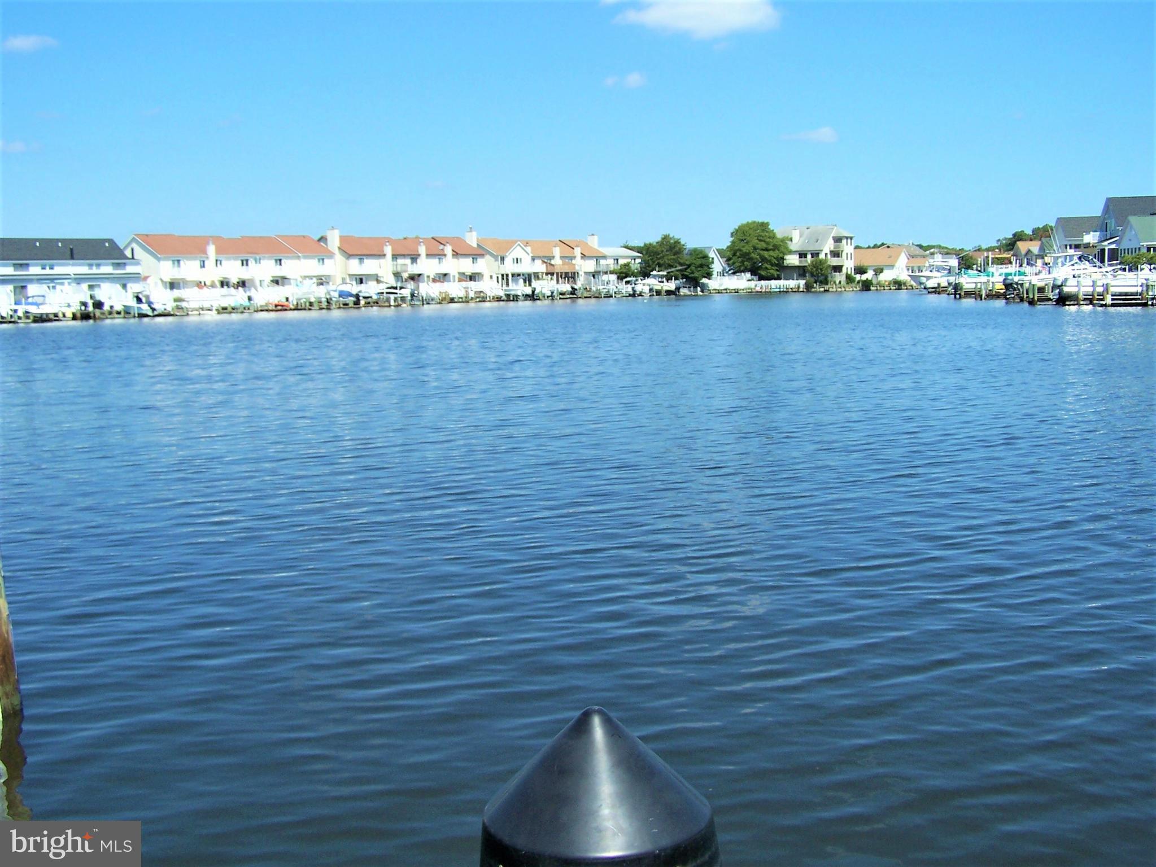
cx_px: 578
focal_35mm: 38
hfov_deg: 49.0
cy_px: 434
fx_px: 1269
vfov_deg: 37.7
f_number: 4
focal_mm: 6.3
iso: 80
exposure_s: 1/1000
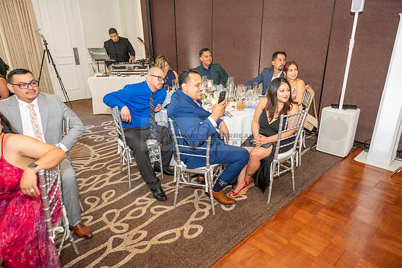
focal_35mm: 24
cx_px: 201
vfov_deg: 53.2
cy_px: 134
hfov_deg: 73.7
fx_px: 268
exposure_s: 1/125
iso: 800
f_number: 3.5
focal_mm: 24
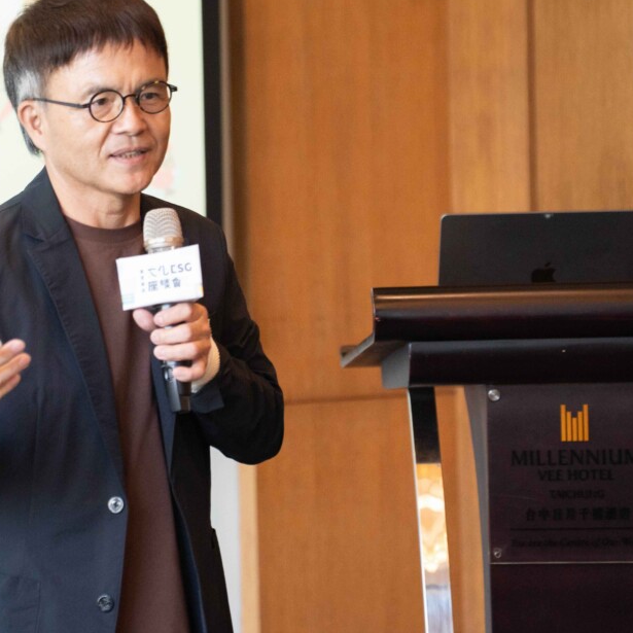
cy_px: 238
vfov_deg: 8.2
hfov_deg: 8.2
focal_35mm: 214
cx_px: 140
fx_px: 4427
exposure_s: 1/640
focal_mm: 129
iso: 3200
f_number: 2.8
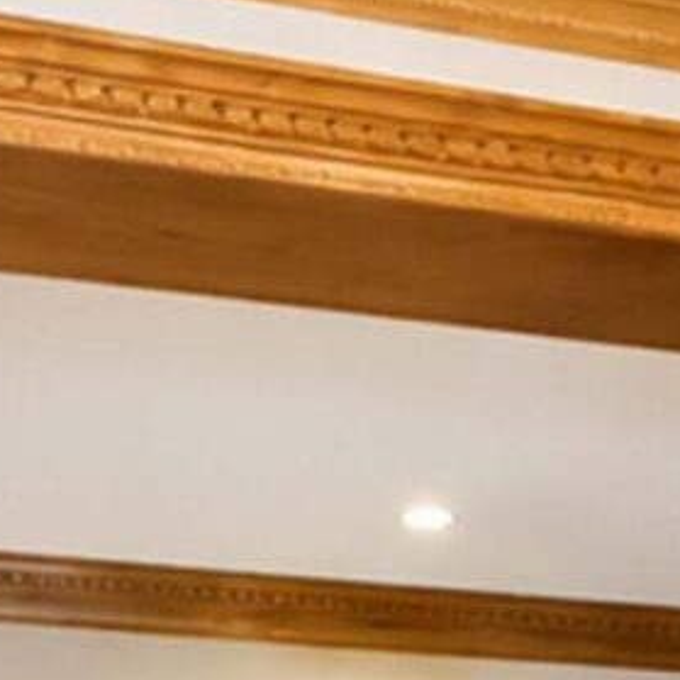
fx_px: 2600
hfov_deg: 14.8
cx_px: 158
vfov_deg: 13.3
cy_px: 1249
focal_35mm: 117
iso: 2000
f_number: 7.1
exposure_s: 1/60
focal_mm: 10
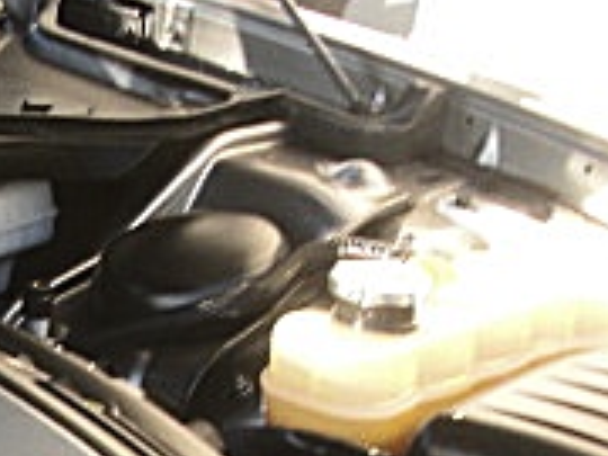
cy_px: 672
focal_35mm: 128
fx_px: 2248
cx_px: -236
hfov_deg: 14.6
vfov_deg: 11.2
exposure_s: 1/100
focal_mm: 6.3
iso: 100
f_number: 2.8
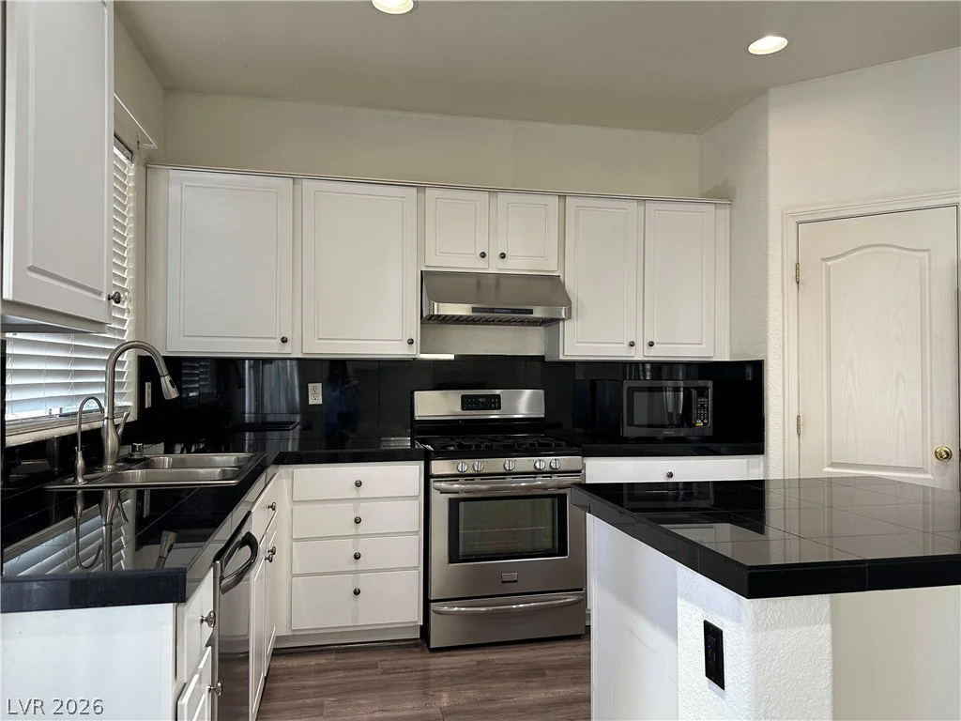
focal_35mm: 24
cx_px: 480
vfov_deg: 56.8
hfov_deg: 71.6
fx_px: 666
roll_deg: -0.2
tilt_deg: +0.1
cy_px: 360
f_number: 1.78
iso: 125
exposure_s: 1/60
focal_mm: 6.86
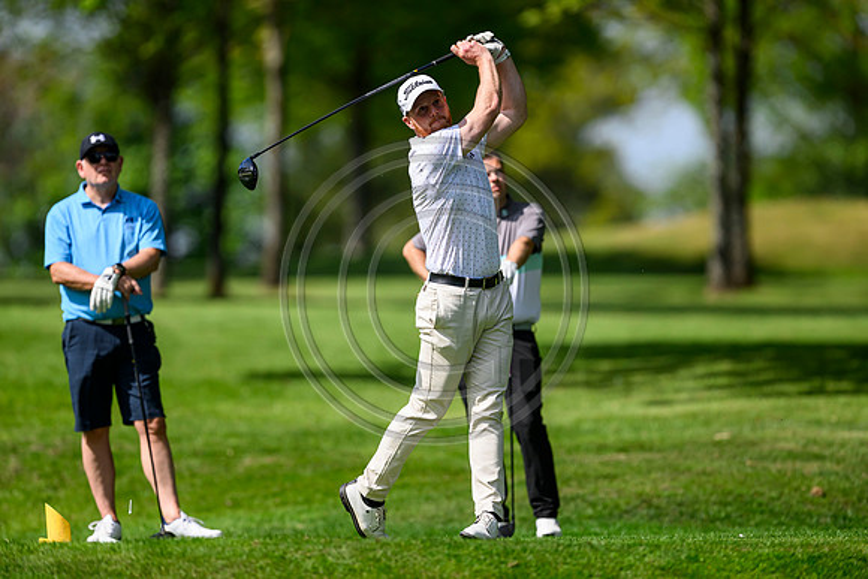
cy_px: 290
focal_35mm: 400
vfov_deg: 3.4
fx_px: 9646
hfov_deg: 5.2
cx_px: 434
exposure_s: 1/6400
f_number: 3.5
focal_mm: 400
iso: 500
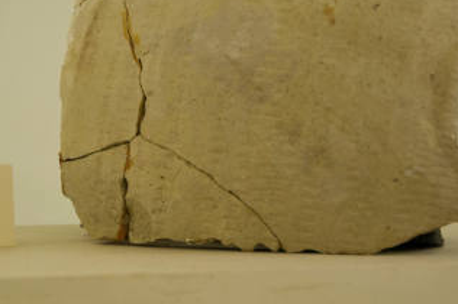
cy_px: 117
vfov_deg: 17.9
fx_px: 966
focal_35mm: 76
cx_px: 164
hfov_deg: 26.6
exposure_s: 1/60
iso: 200
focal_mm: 32
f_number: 4.5
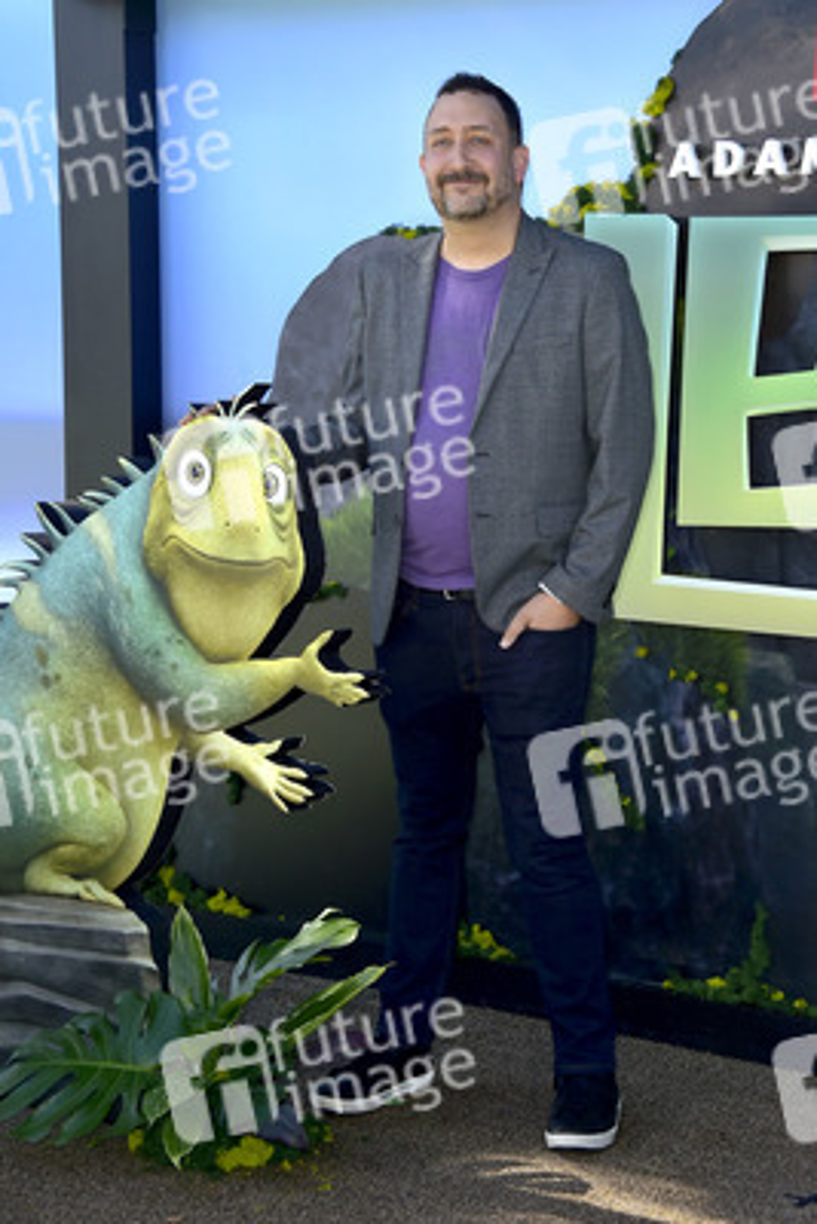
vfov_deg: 28.1
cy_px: 612
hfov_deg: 18.9
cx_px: 408
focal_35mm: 72
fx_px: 2449
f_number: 7.1
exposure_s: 1/250
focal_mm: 72
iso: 125
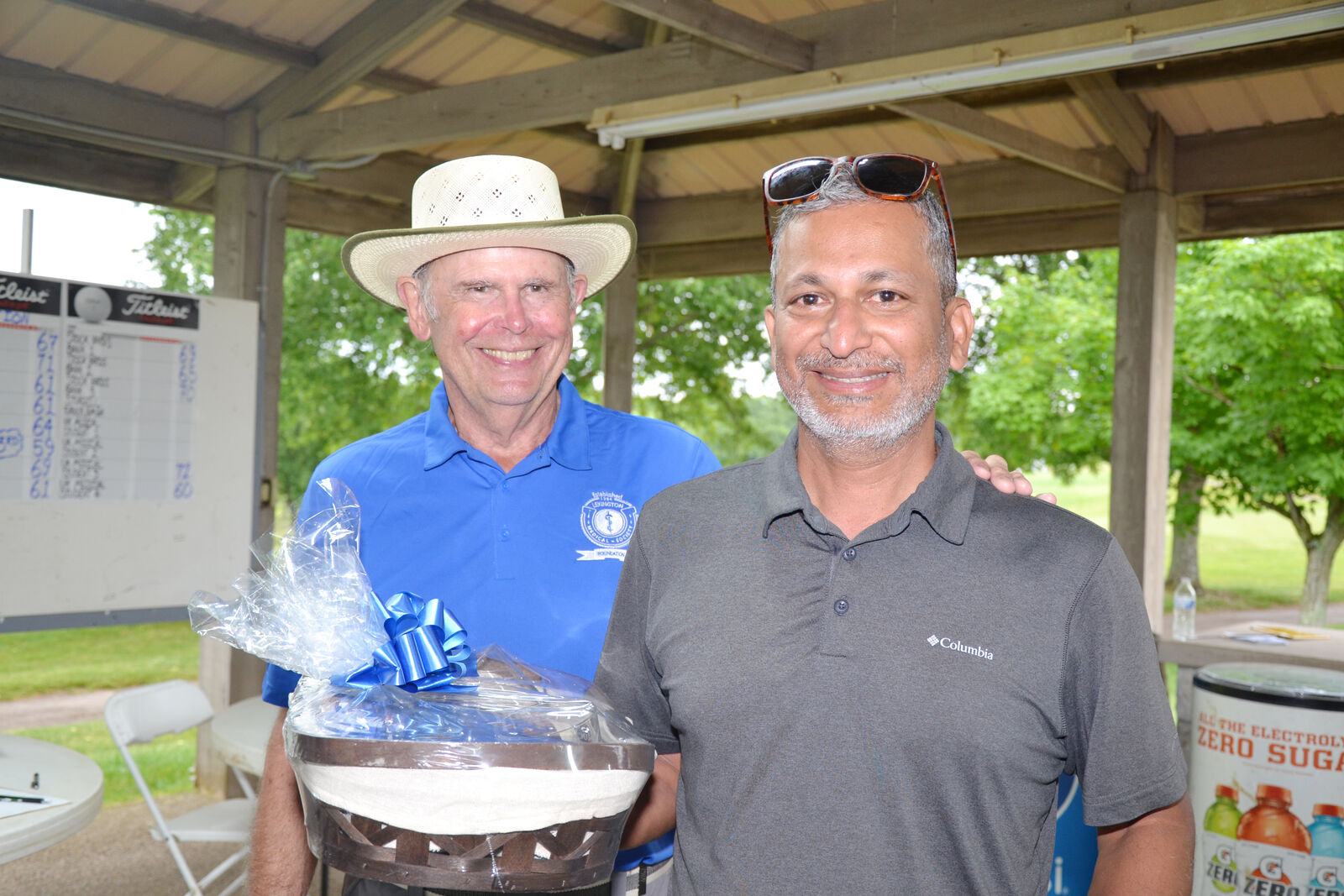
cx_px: 672
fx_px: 1456
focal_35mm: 39
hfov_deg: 49.5
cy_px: 448
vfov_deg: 34.2
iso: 400
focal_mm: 26
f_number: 4
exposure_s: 1/60
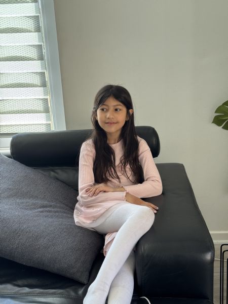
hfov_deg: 30.3
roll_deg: +3.2
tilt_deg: -17.1
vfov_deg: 39.7
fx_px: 422
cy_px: 152
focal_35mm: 48
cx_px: 114
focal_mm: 6.76
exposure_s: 1/121
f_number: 1.78
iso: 50
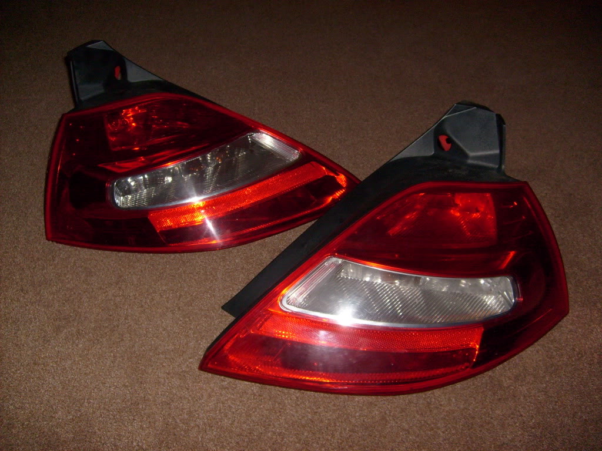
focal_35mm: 35
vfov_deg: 40.7
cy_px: 226
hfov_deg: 52.6
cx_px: 301
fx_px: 609
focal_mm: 5.8
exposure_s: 1/45
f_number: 2.8
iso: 100
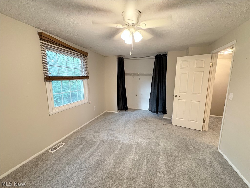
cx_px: 125
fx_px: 101
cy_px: 94
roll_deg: +0.1
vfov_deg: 85.7
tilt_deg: -8.5
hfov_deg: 102.1
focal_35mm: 14
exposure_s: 1/60
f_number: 2.2
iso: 500
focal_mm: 2.22
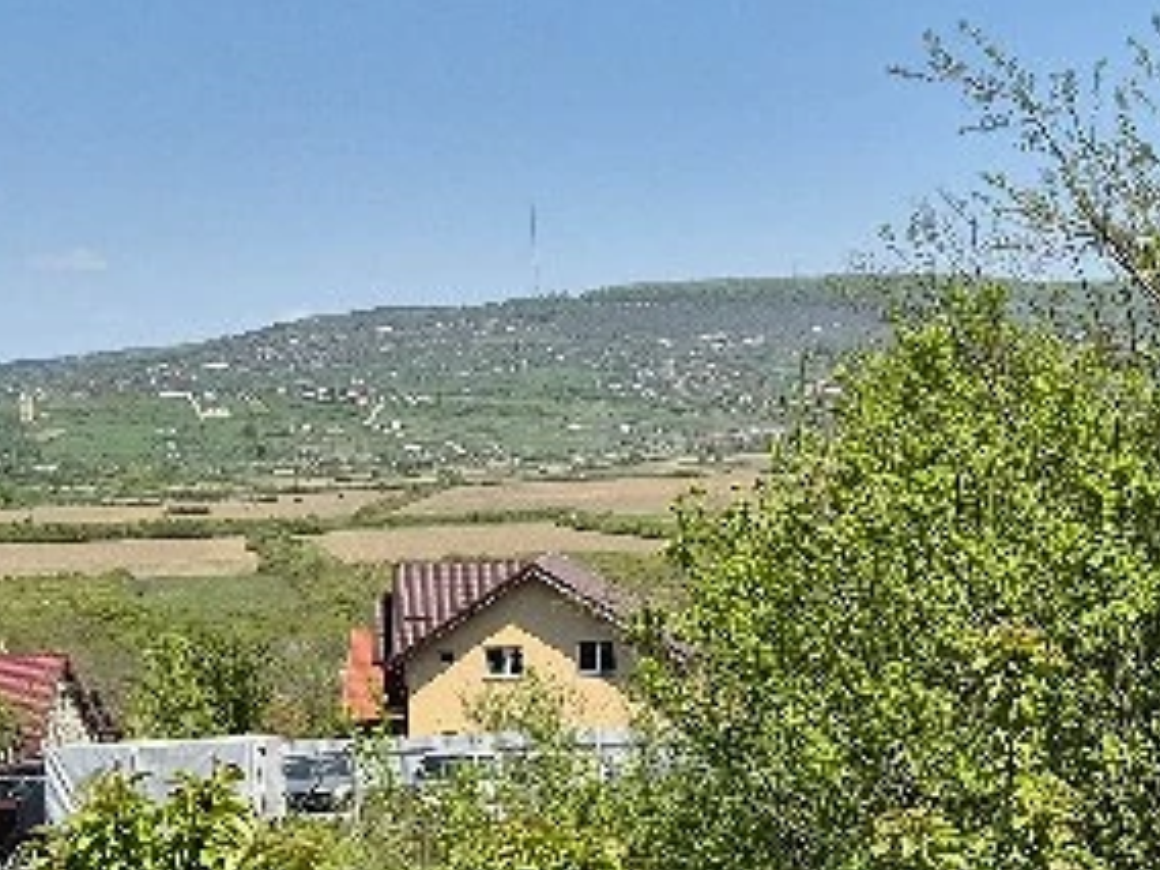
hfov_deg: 24.1
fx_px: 2714
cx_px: 449
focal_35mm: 81
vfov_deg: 18.0
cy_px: 707
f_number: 1.8
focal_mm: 5.4
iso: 25
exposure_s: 1/2500
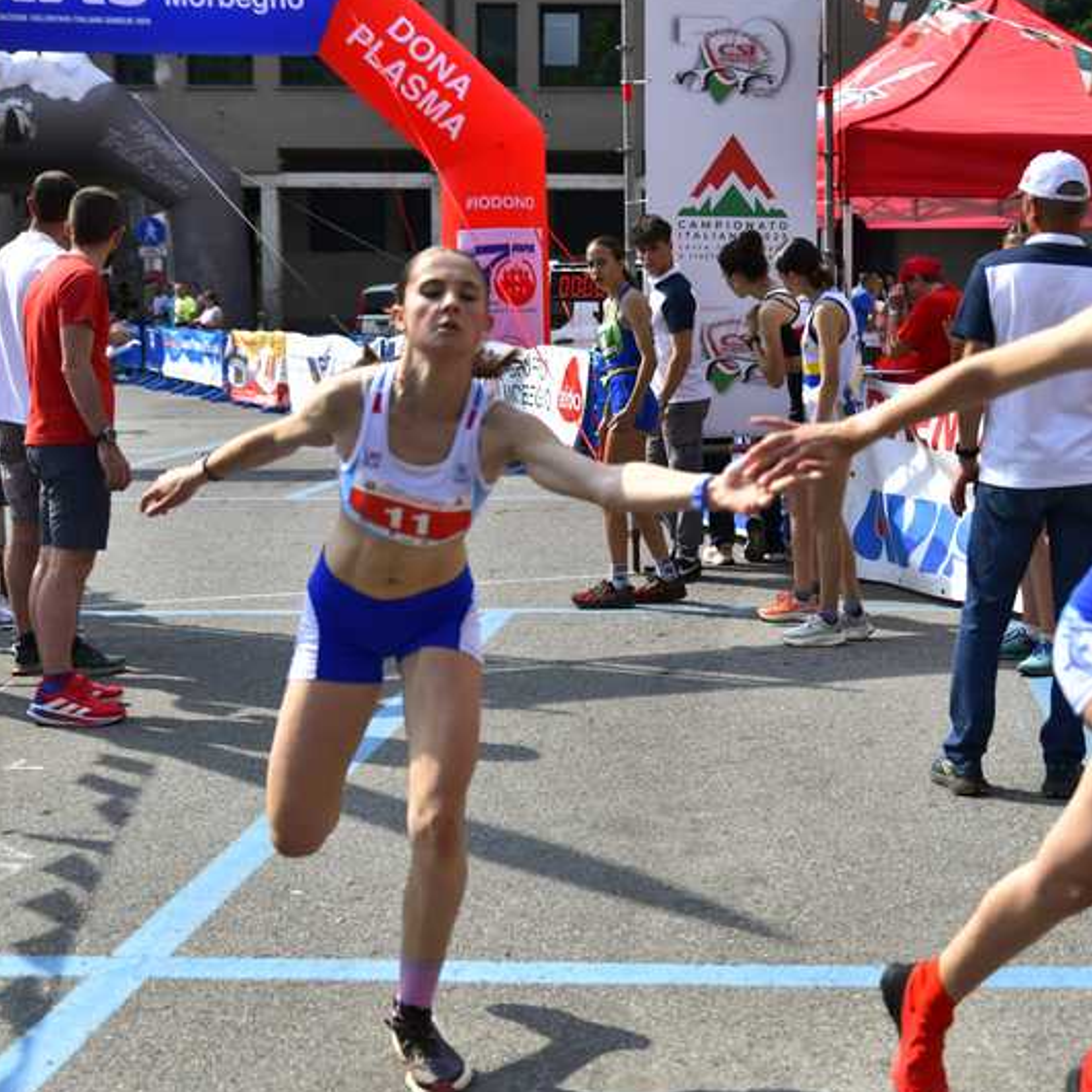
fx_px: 2106
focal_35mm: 59
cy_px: 556
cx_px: 767
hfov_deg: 28.8
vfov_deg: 29.1
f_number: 2.8
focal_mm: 36
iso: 320
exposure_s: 1/8000
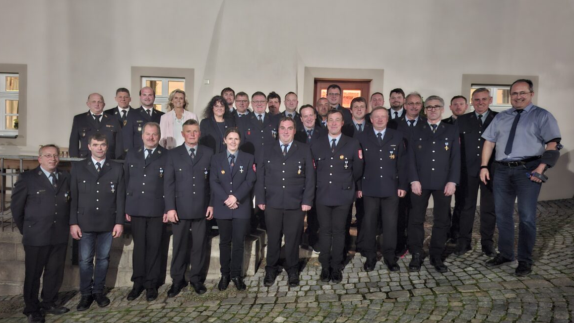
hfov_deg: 71.9
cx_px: 284
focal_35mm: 26
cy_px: 175
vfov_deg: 44.4
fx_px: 396
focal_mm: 5.54
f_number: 1.8
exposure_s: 1/11
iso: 1250
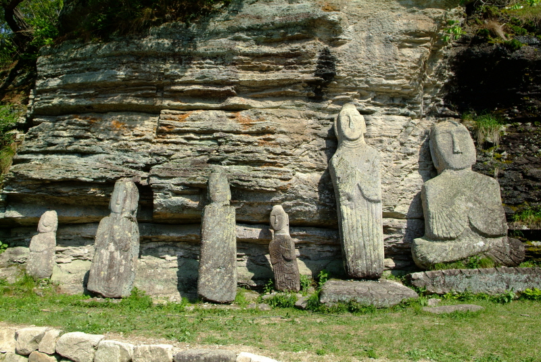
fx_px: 436
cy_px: 181
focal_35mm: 29
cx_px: 270
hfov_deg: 63.6
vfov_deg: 45.0
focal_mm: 19
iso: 200
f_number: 5.6
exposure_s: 1/750
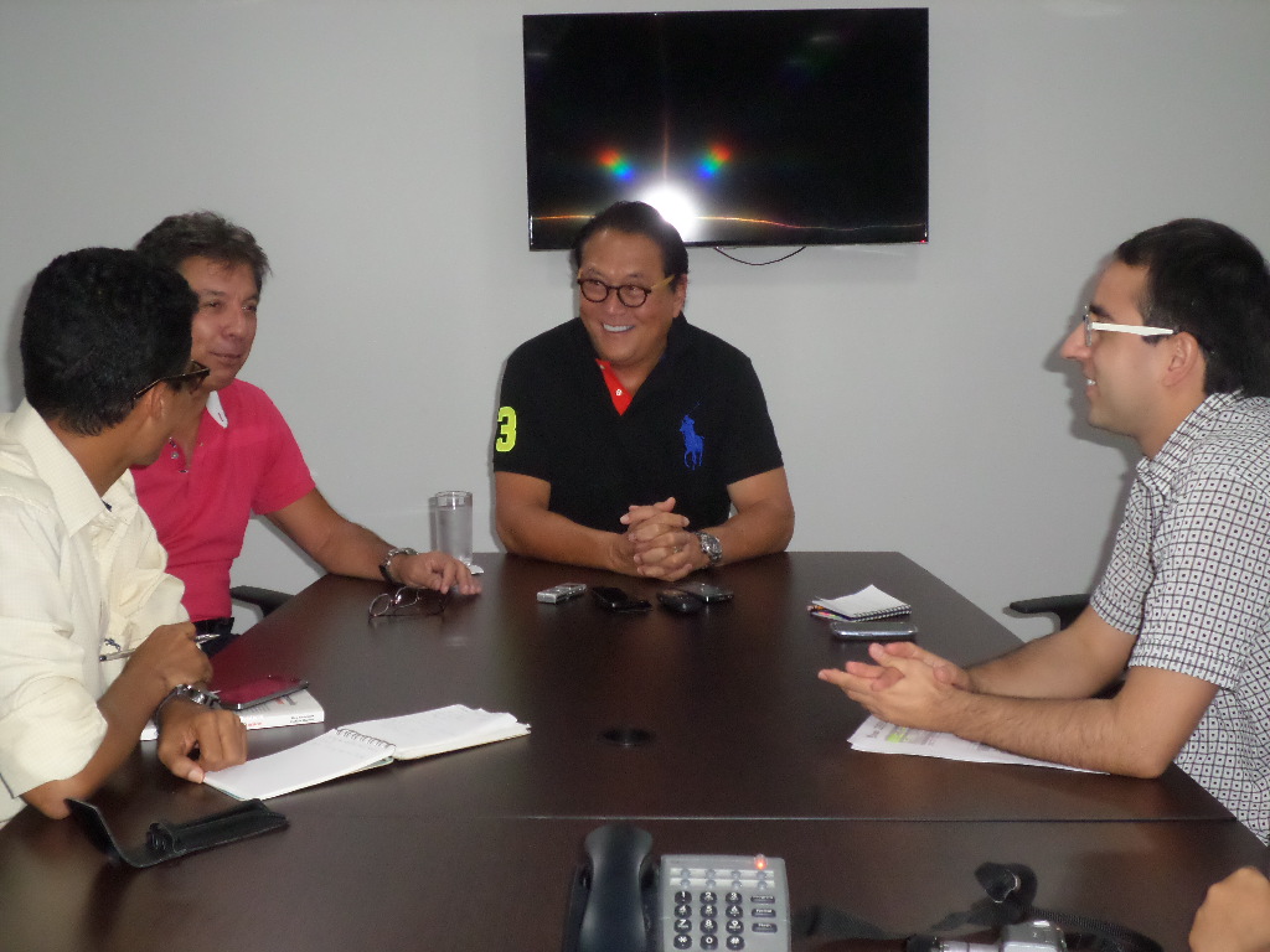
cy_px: 476
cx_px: 635
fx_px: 1578
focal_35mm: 43
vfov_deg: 33.6
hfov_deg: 43.9
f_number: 3.2
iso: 400
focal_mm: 7.8
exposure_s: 1/45
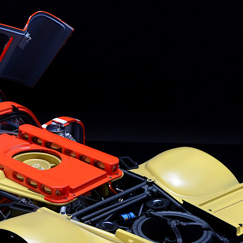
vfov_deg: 10.1
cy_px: 162
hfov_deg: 10.0
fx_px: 1374
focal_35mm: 173
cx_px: -15
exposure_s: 1/8
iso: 800
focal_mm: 50
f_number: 18
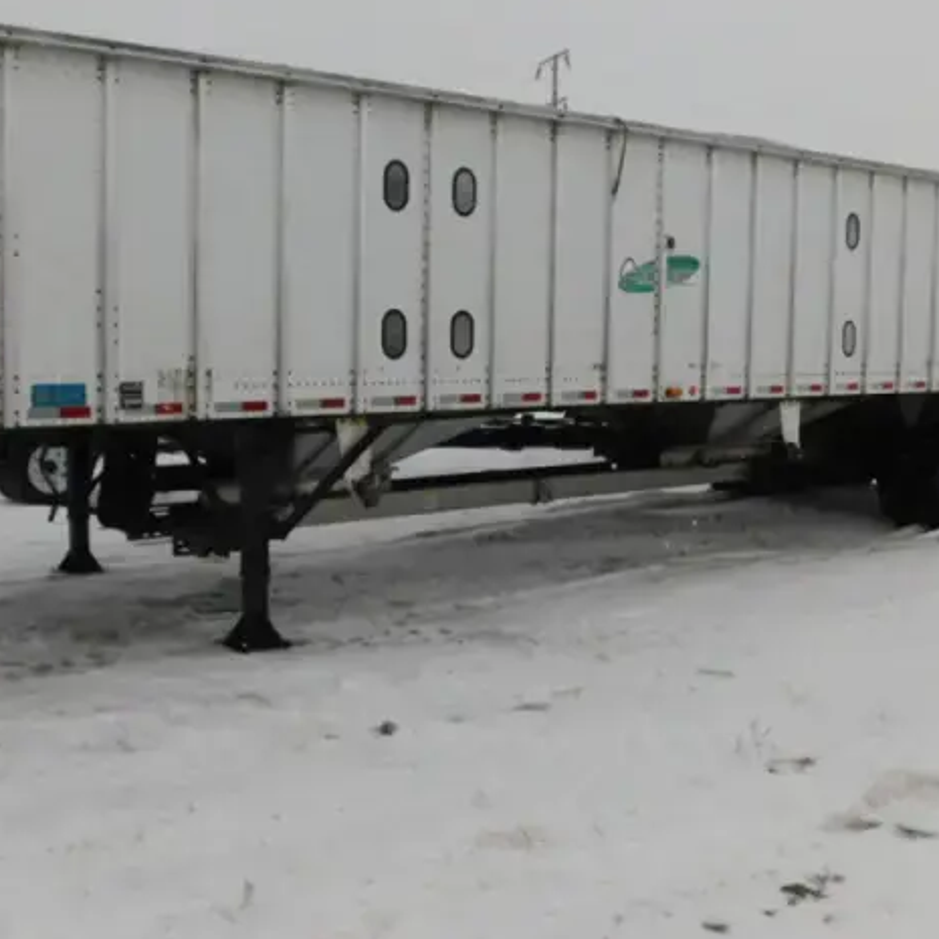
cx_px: 376
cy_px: 394
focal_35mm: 42
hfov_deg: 39.9
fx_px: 1289
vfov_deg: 39.9
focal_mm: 4
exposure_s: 1/640
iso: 125
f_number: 3
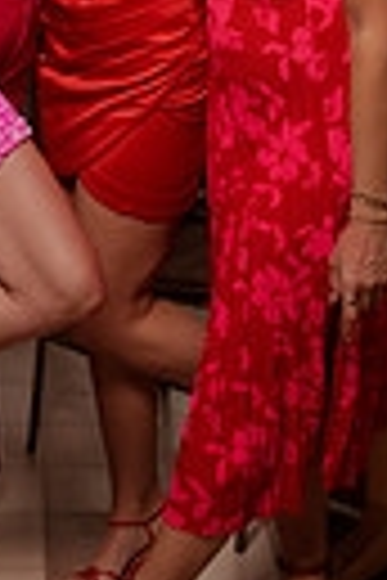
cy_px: -72
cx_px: 63
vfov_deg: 16.3
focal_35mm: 122
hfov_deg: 11.2
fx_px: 1967
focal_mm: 35
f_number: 1.8
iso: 100
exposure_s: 1/2500
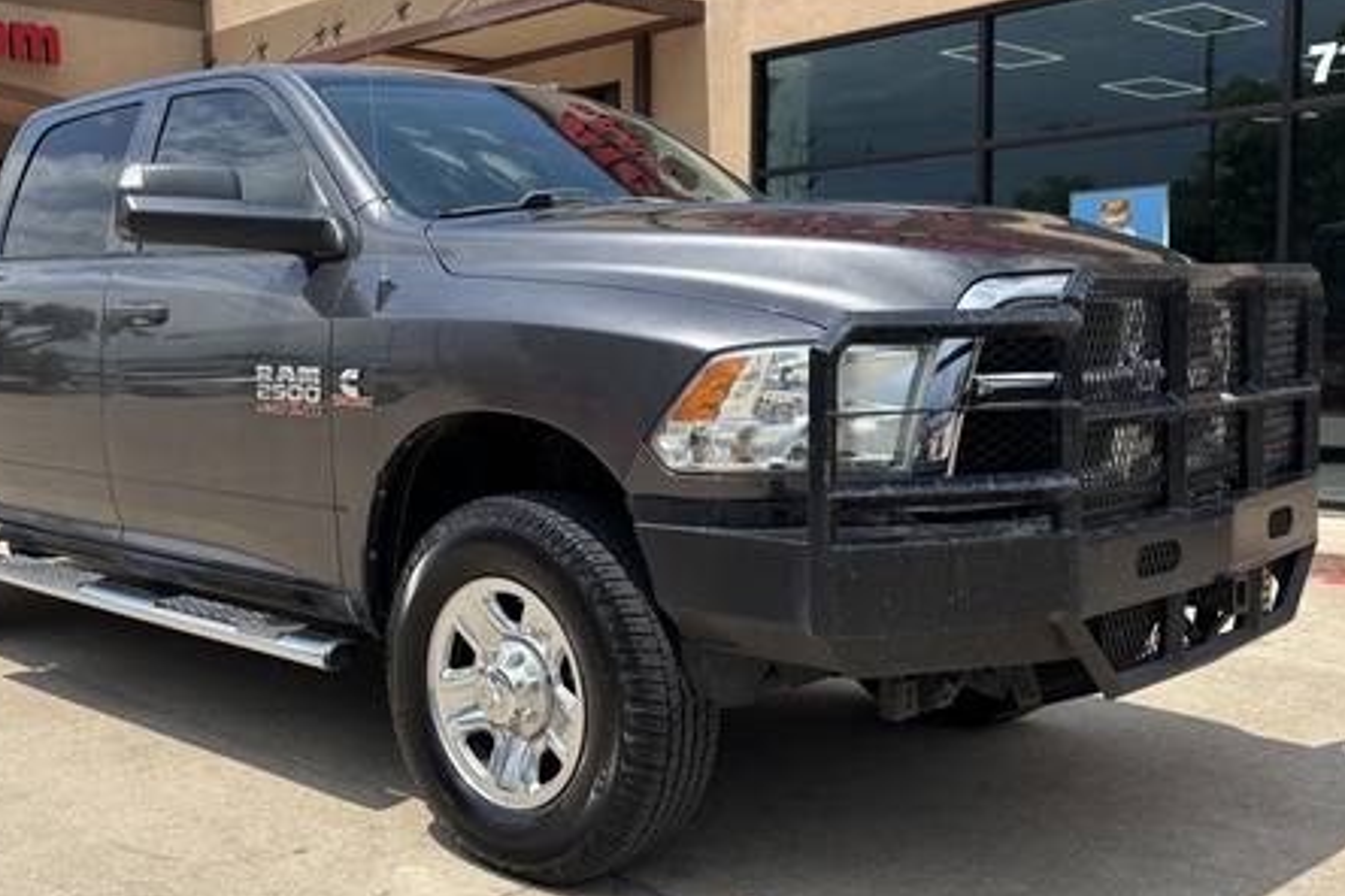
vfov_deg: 34.2
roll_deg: +0.9
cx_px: 536
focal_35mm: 39
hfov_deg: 49.2
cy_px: 442
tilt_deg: -4.4
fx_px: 1457
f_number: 1.6
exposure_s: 1/3205
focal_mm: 5.96
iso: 50
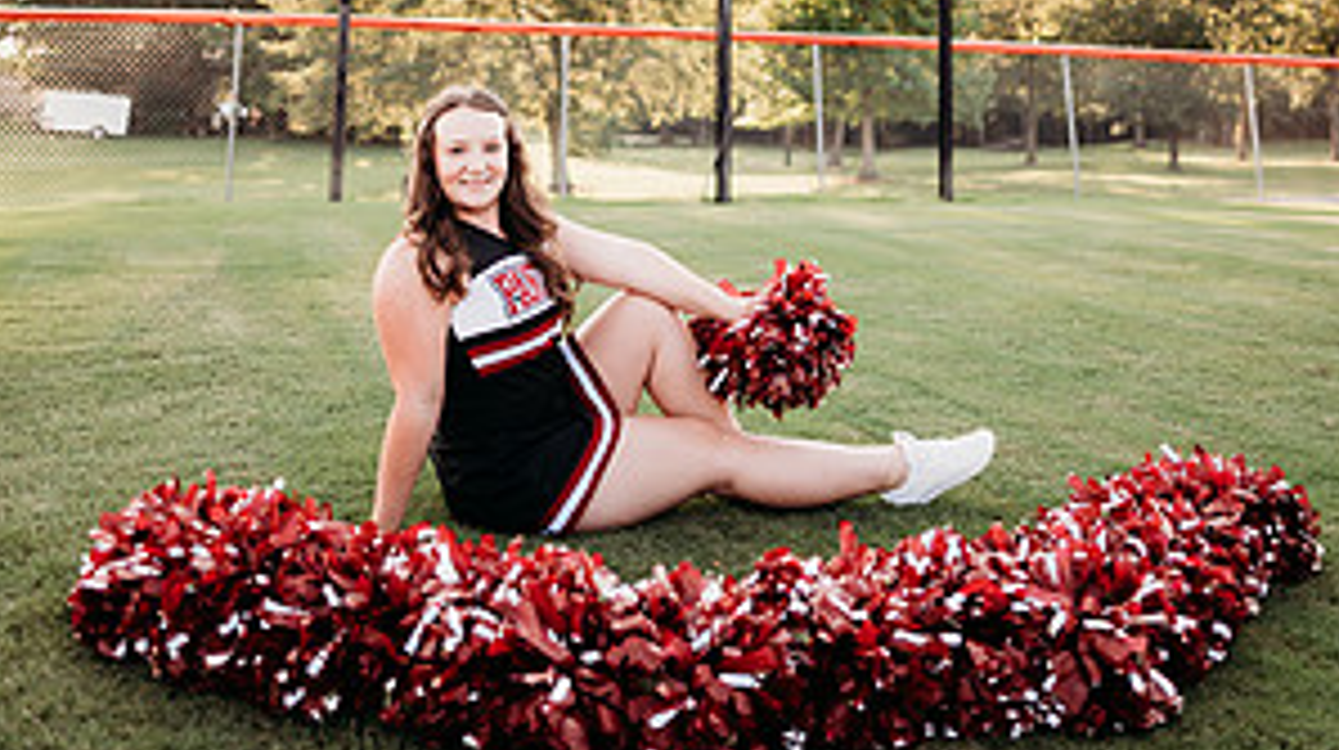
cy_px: -117
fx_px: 1348
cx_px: 670
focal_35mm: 38
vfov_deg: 27.8
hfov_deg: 52.8
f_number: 2
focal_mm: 24
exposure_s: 1/500
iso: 125
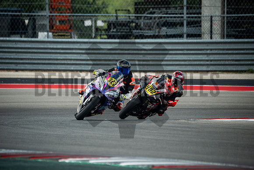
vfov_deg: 2.3
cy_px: 85
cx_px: 127
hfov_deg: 3.4
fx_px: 4234
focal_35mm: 600
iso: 1600
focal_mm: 400
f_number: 5.6
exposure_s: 1/1000
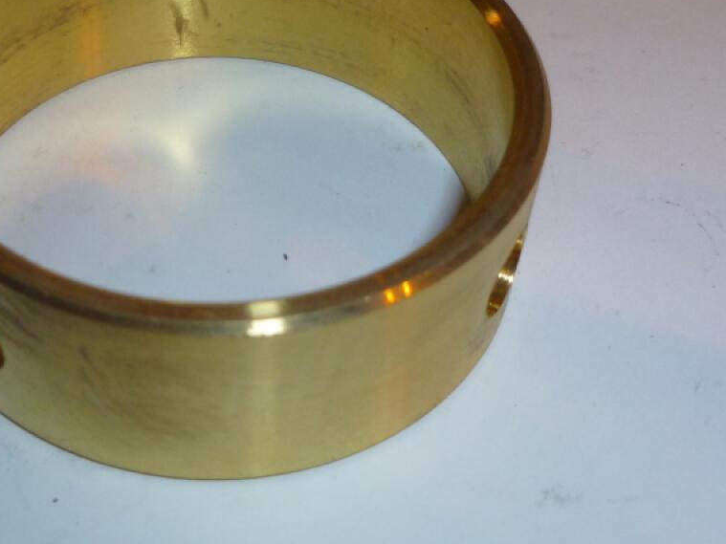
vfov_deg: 24.8
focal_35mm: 59
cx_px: 222
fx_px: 1237
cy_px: 224
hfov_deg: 32.3
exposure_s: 1/30
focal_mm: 5
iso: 160
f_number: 3.3
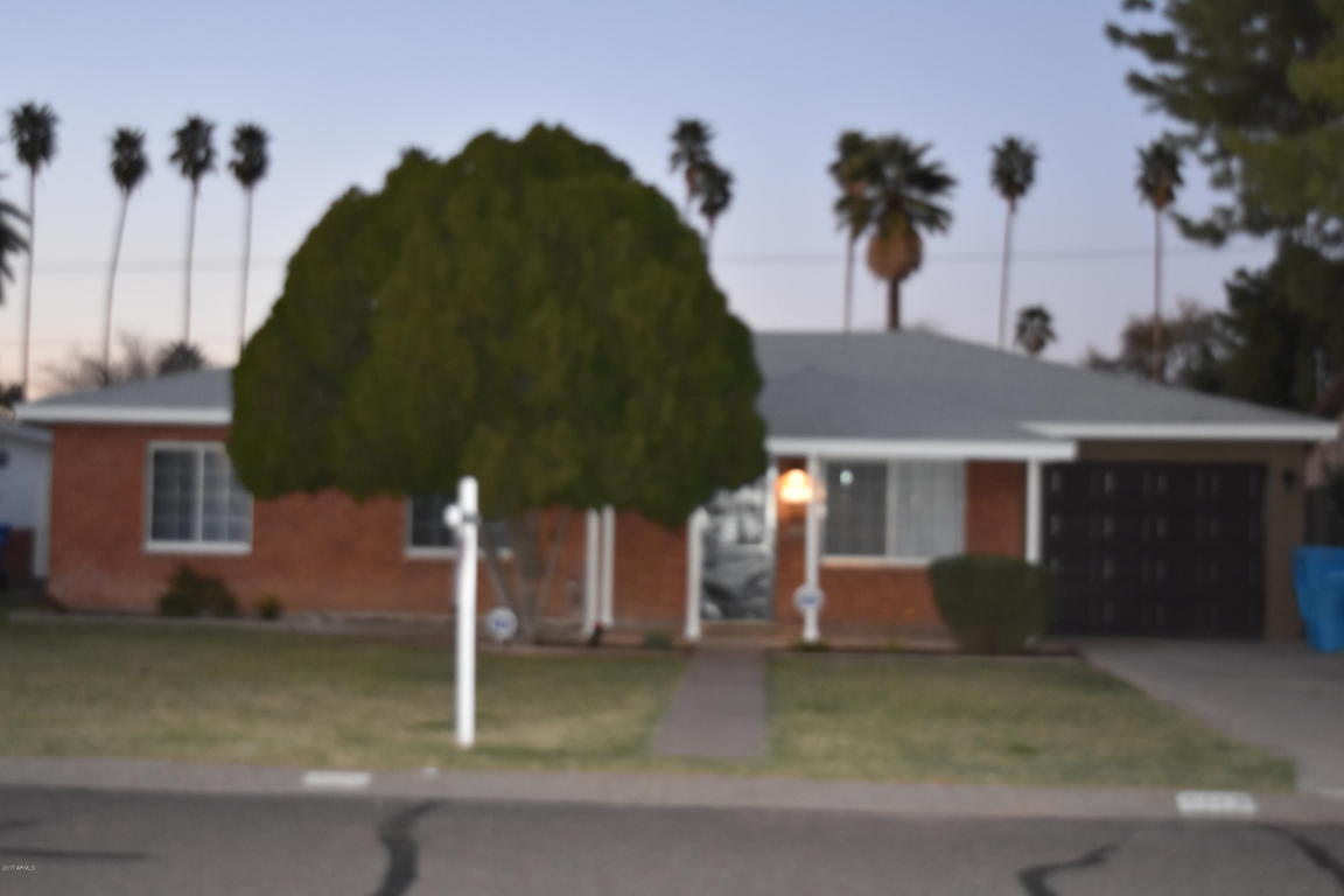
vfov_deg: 28.1
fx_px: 1792
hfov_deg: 41.1
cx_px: 672
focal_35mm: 48
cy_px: 448
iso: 1250
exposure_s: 1/60
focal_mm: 32
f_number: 4.5
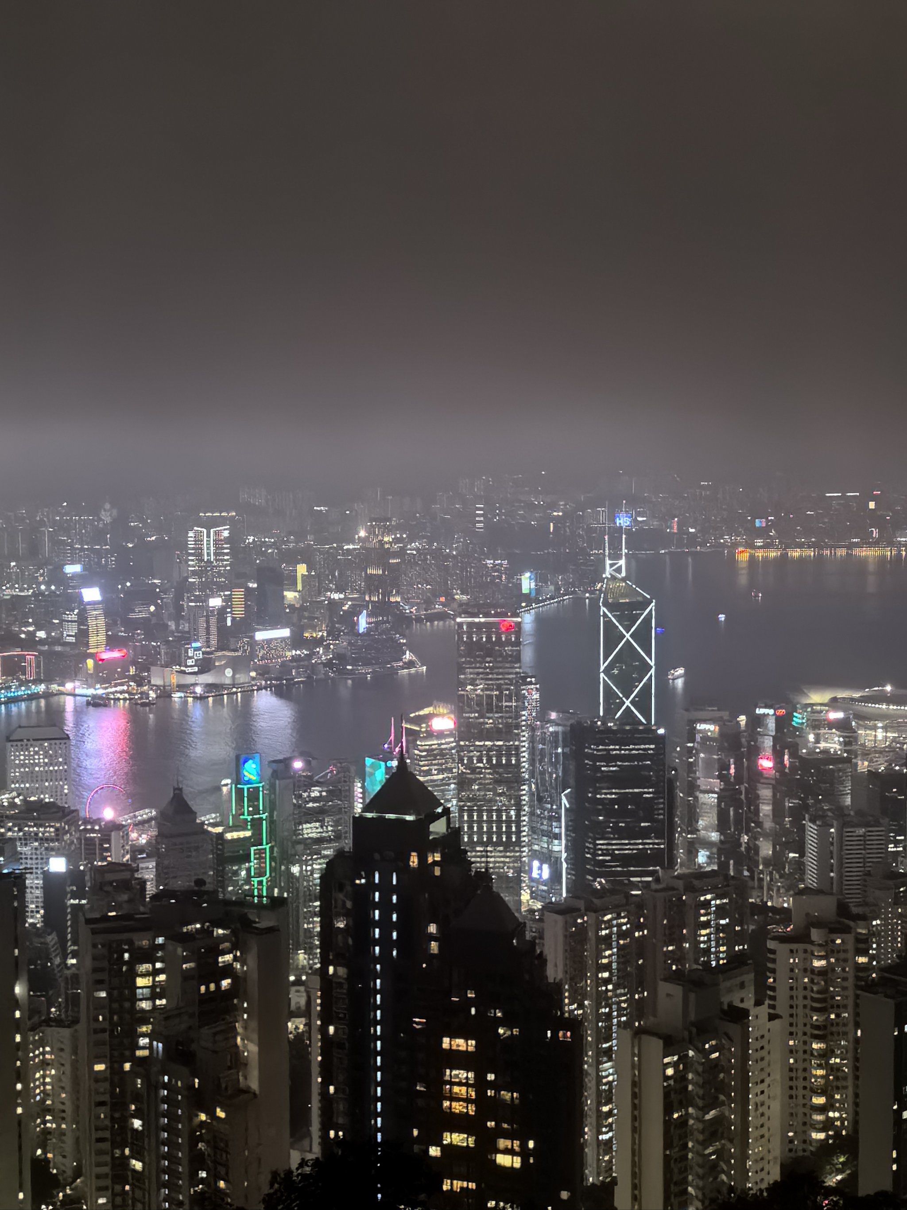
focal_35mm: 54
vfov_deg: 35.5
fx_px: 1887
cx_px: 454
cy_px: 605
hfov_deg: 27.0
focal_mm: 6.35
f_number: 1.4
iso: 640
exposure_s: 1/33.3
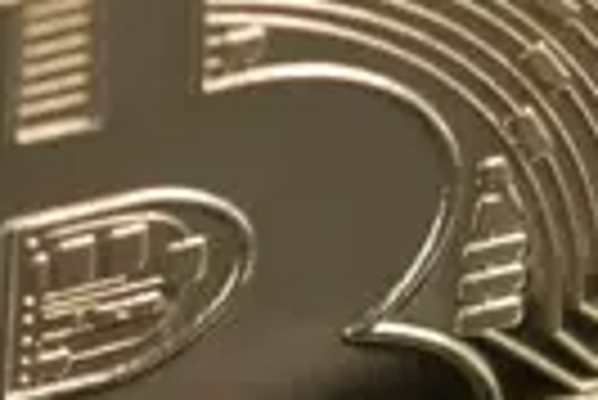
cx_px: -265
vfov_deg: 2.0
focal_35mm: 693
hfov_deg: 3.0
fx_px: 11524
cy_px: 369
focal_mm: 105
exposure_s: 2.5
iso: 100
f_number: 11
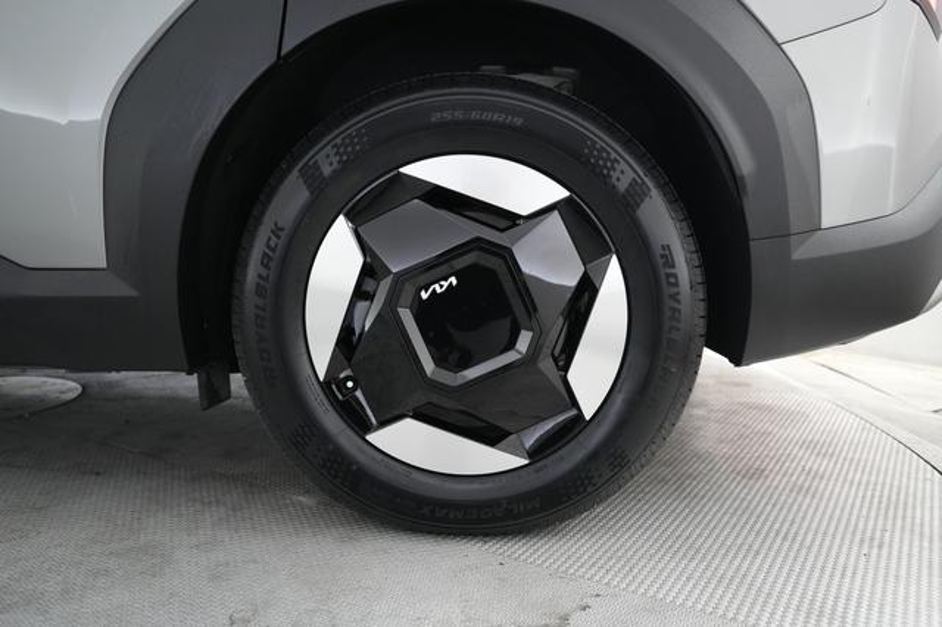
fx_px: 732
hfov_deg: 65.5
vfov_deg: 46.4
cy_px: 314
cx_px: 471
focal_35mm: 28
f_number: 2.8
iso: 4000
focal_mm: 28
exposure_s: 1/160
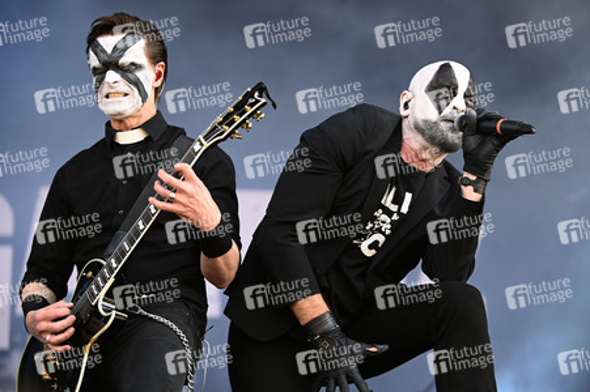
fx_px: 1408
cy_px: 196
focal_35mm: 86
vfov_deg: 15.9
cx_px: 295
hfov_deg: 23.7
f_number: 2.8
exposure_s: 1/400
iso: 320
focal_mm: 86
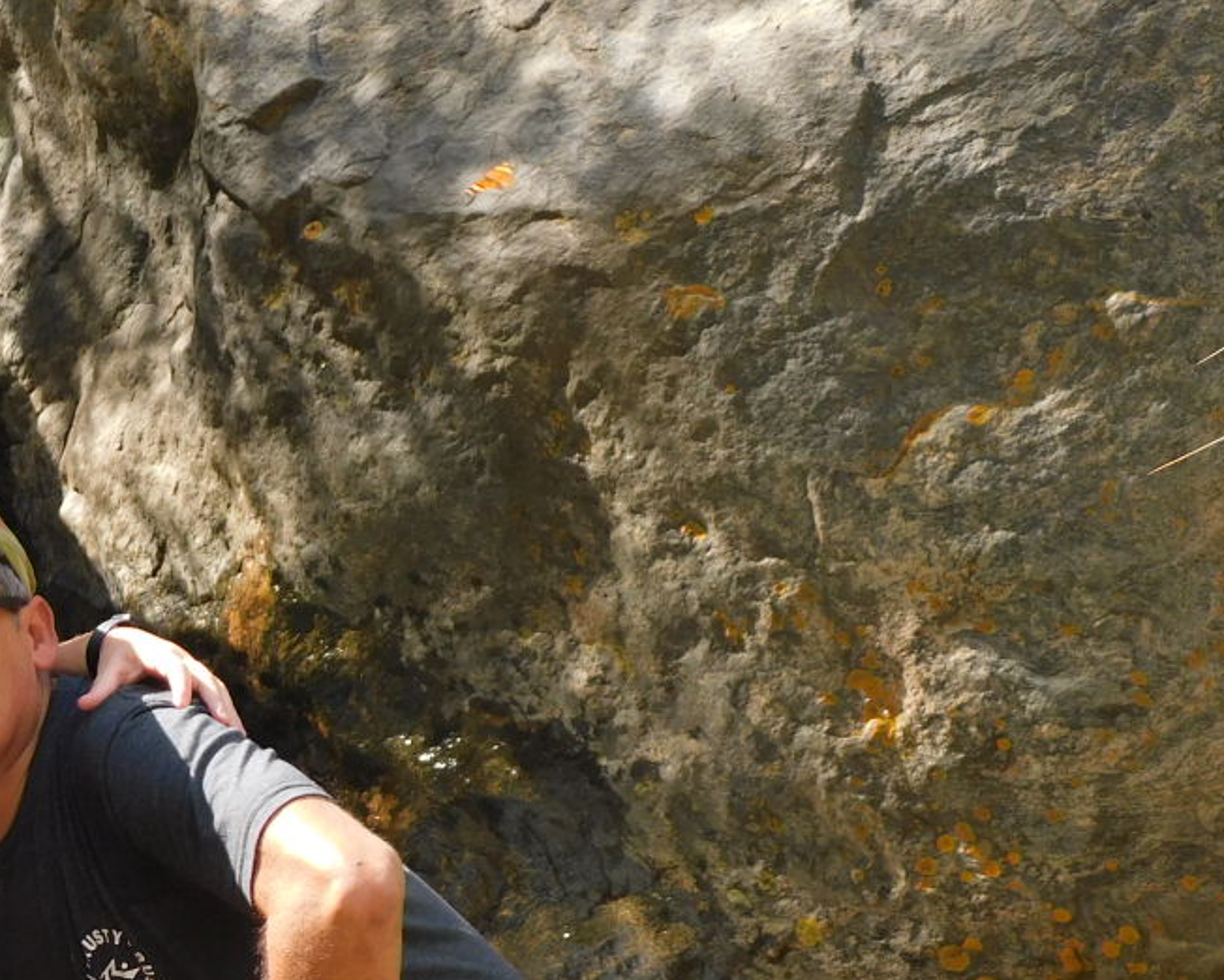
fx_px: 3515
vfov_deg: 15.6
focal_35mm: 97
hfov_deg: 19.1
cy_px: 922
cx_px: -69
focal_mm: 8
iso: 125
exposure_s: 1/320
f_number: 3.7
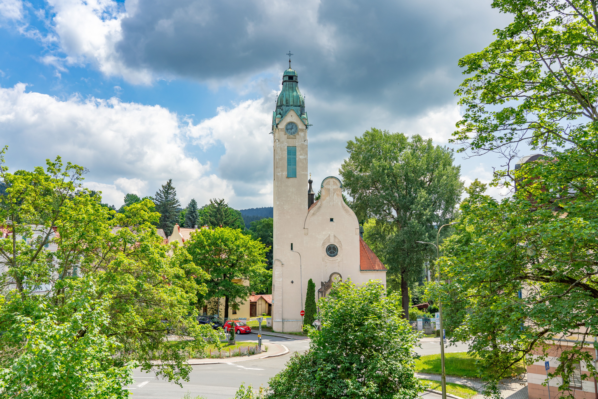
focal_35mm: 31
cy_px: 200
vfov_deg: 42.3
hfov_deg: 60.3
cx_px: 299
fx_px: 515
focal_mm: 31
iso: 100
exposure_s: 1/640
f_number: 5
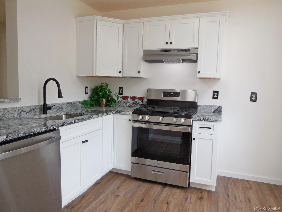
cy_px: 106
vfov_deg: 54.9
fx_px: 204
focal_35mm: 25
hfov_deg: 69.4
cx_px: 141
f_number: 3.1
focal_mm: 4.5
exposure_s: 1/60
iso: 125
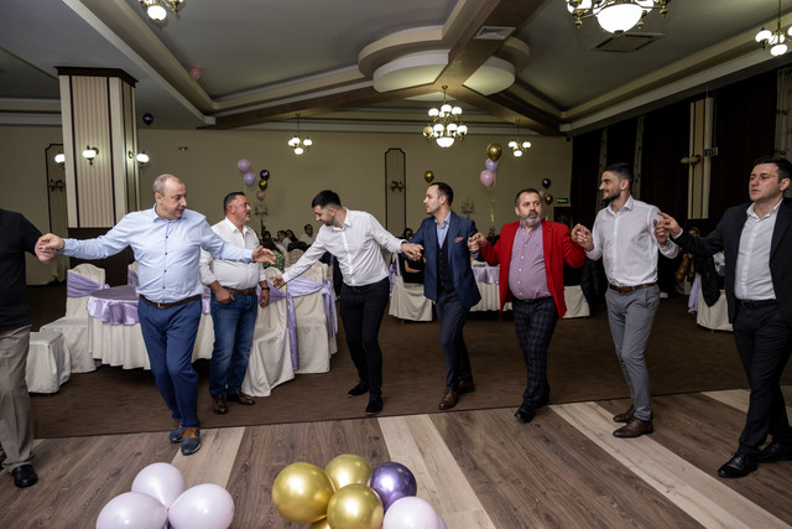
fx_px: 528
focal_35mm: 24
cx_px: 396
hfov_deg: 73.7
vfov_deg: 53.2
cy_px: 264
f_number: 2.8
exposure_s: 1/160
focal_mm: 16
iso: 1000
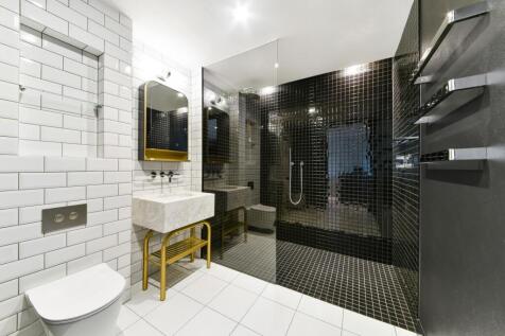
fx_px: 168
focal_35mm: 12
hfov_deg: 112.6
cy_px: 168
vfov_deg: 90.0
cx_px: 252
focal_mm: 12
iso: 200
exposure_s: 3
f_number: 16
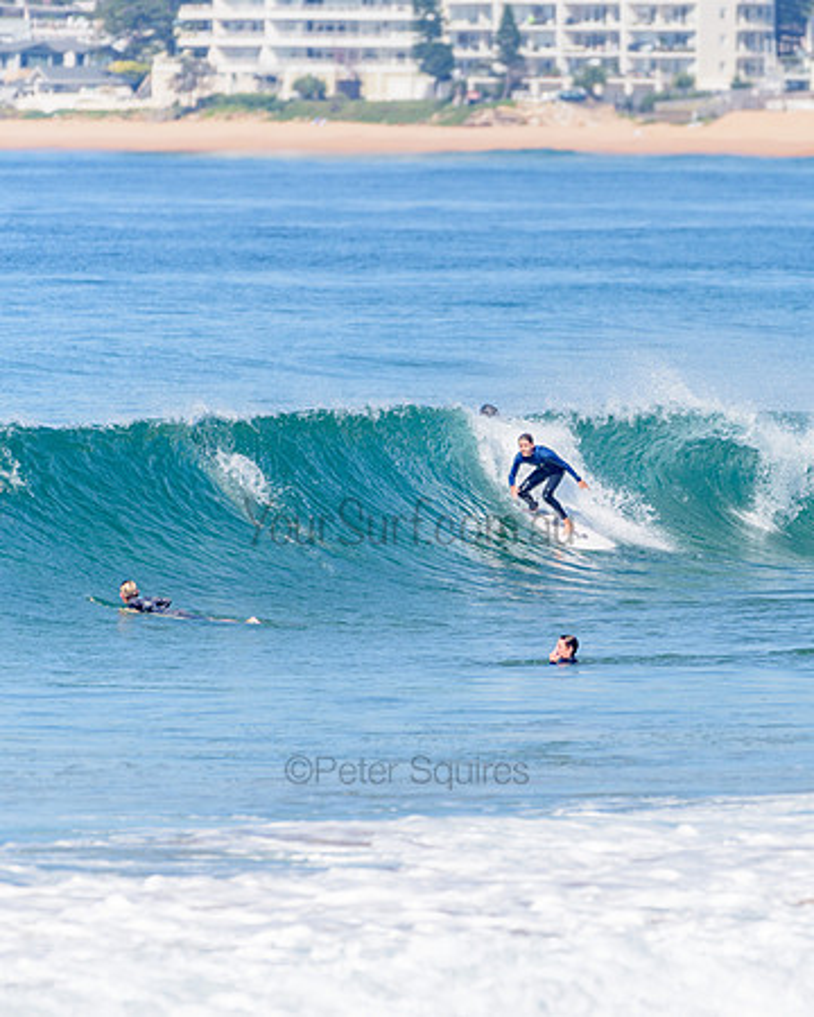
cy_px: 533
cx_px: 541
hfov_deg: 1.8
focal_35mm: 841
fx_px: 25312
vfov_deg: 2.3
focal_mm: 500
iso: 180
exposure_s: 1/2000
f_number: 5.6
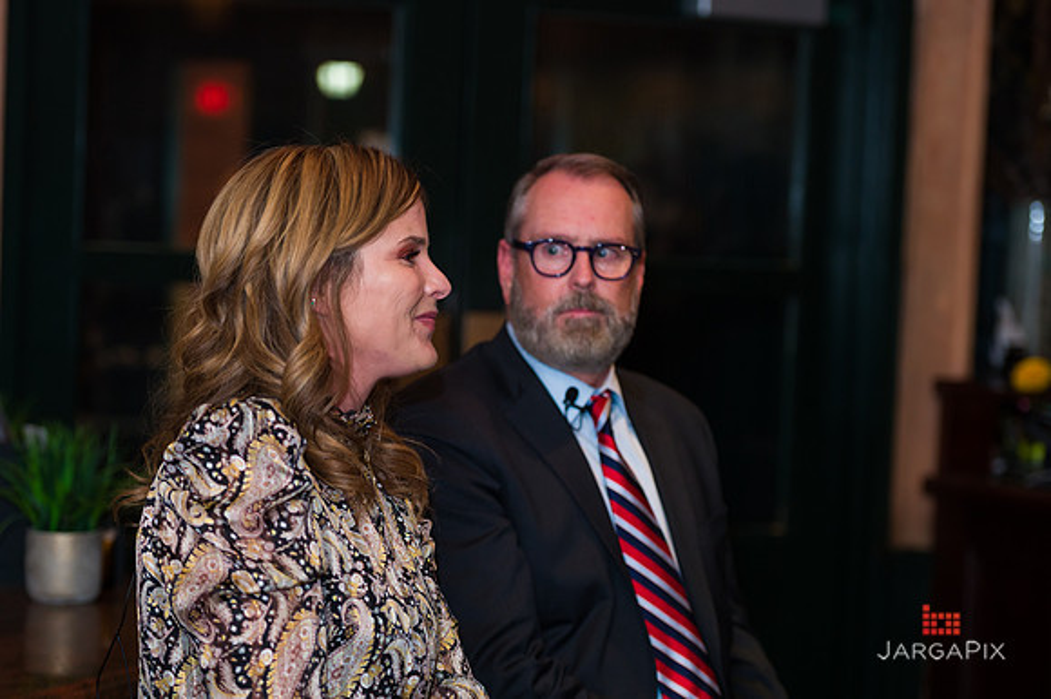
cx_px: 526
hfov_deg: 20.8
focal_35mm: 98
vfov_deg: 13.9
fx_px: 2859
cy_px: 350
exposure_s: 1/125
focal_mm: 98
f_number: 3.2
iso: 1600
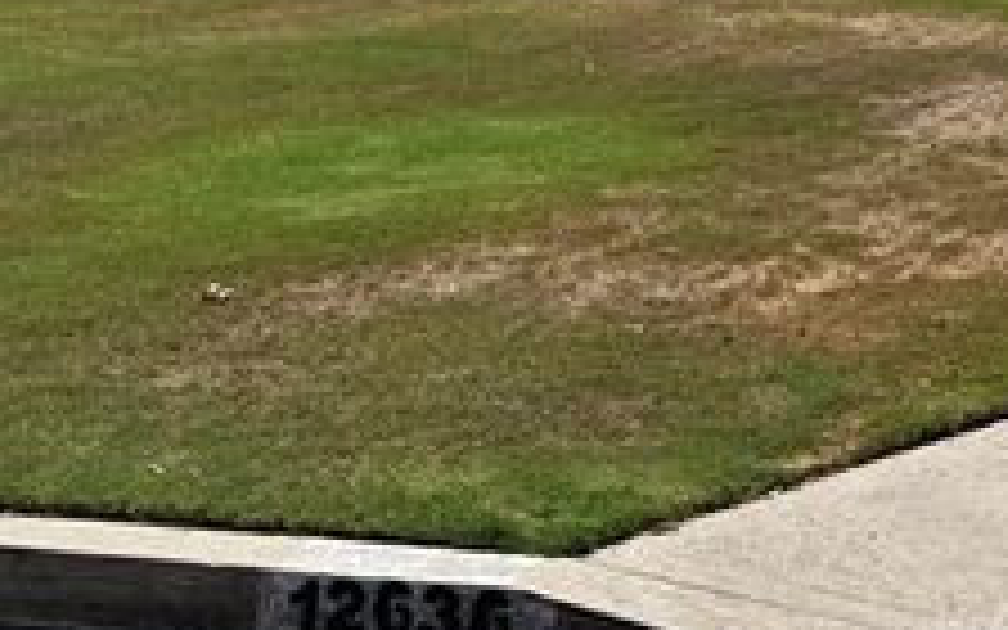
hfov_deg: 20.1
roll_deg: -0.5
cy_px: -83
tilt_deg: -4.1
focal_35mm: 97
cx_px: 1220
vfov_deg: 13.2
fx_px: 2665
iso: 80
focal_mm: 6.76
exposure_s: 1/7353
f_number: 1.78
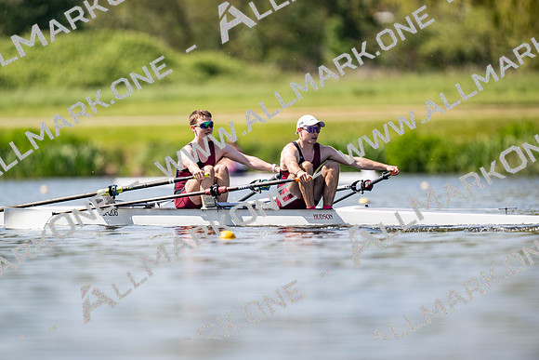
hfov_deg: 3.4
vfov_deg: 2.3
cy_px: 180
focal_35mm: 600
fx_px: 8990
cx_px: 270
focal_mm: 600
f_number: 4
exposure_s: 1/2500
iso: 280
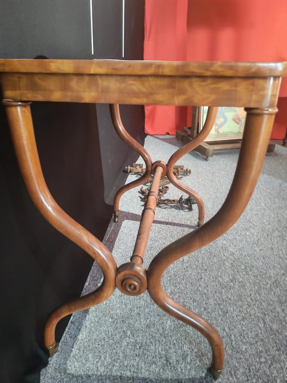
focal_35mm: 27
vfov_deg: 65.3
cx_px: 144
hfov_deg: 51.4
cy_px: 192
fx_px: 298
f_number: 1.9
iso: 3200
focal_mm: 6.12
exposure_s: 1/20
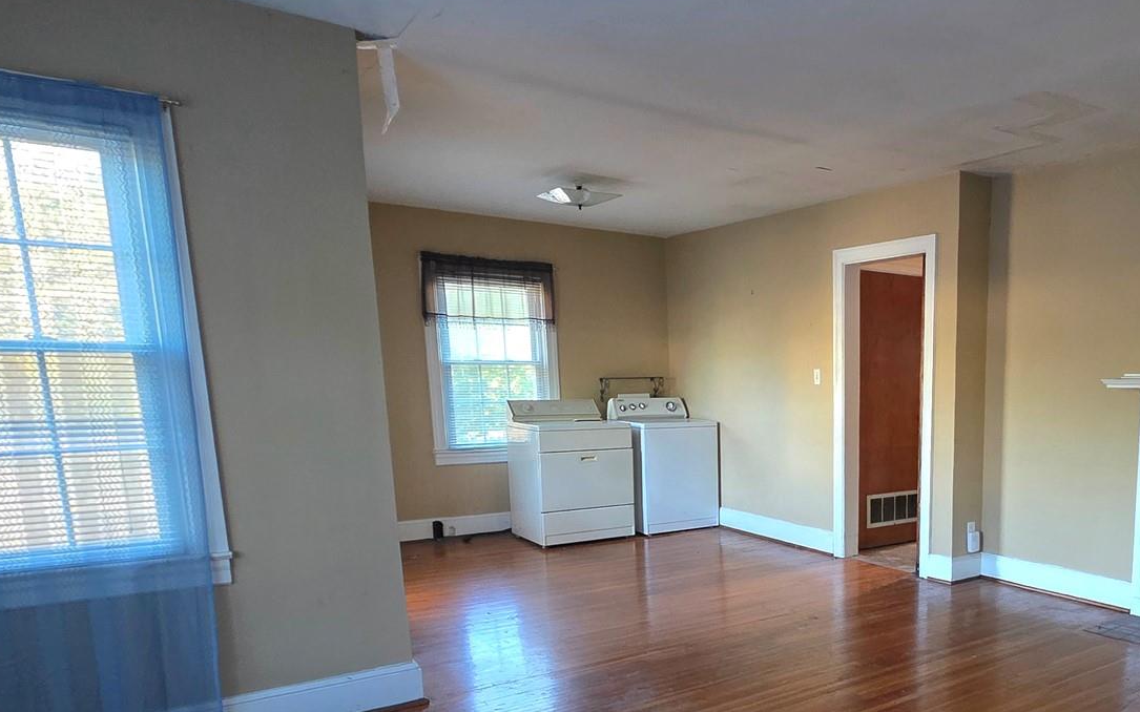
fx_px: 808
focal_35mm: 26
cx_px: 861
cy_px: 528
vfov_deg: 46.0
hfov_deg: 65.9
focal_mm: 2.2
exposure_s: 1/60.2
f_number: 1.9
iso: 640
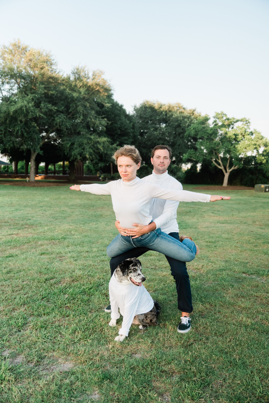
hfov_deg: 42.3
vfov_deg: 60.3
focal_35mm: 31
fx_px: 347
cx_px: 134
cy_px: 202
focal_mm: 31
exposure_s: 1/6400
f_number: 2.8
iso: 1600
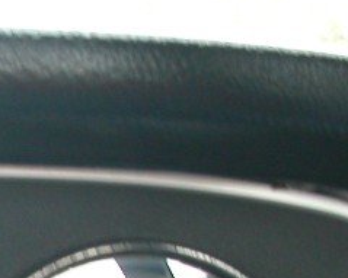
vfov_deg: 12.1
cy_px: 416
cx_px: -211
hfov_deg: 14.6
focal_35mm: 121
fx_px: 1246
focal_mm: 5.6
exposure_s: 1/55.4
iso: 100
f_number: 2.7
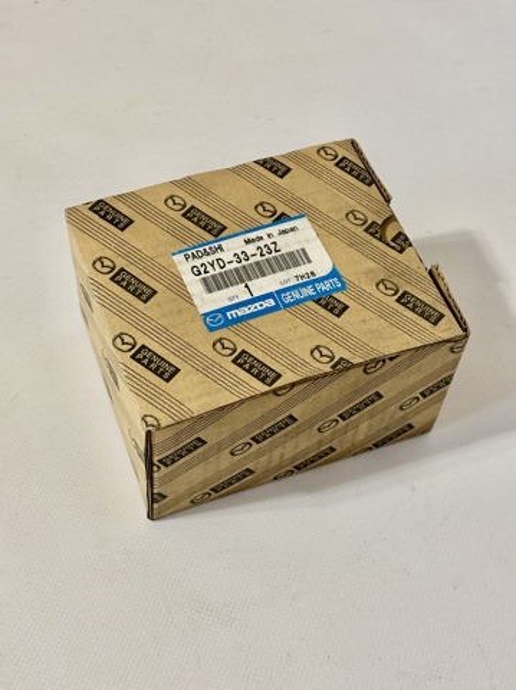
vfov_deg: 36.9
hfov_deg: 28.0
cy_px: 345
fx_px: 1035
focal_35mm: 52
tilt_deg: -52.1
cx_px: 258
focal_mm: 5.96
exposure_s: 1/33
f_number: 1.6
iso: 160
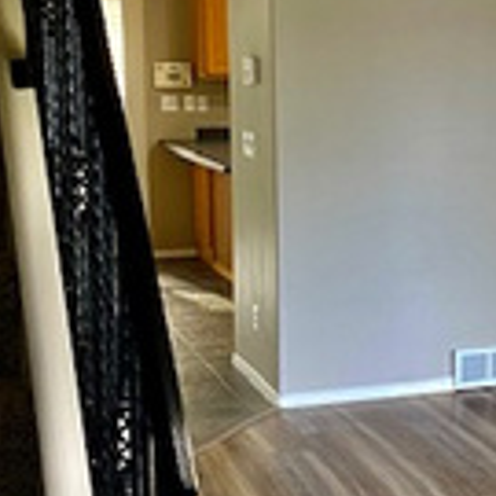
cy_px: 265
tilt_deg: -8.0
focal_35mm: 82
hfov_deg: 20.8
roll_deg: +0.2
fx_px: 1329
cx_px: 423
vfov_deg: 21.1
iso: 160
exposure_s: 1/60
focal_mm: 4.25
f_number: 1.8
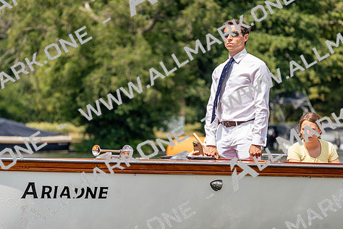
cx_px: 168
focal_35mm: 256
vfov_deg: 5.4
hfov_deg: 8.0
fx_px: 2439
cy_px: 123
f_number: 5.6
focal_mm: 209
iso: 200
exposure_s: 1/1600
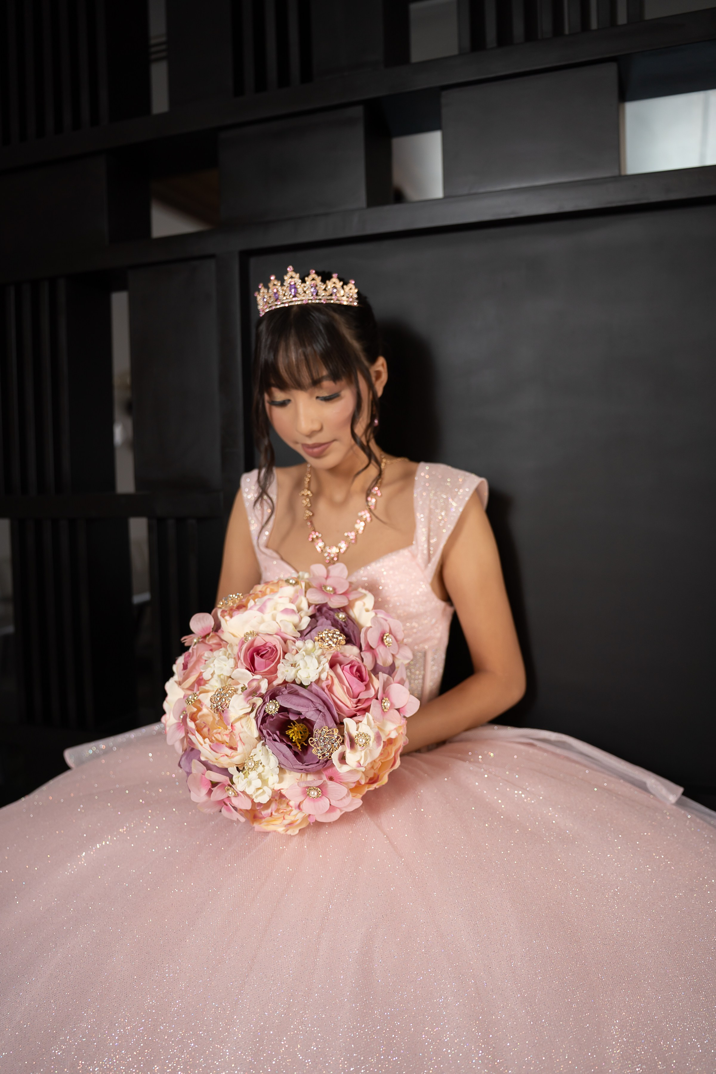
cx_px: 358
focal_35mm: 28
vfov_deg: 65.5
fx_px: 835
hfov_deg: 46.4
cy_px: 537
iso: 100
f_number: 2.8
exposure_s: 1/100
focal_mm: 28
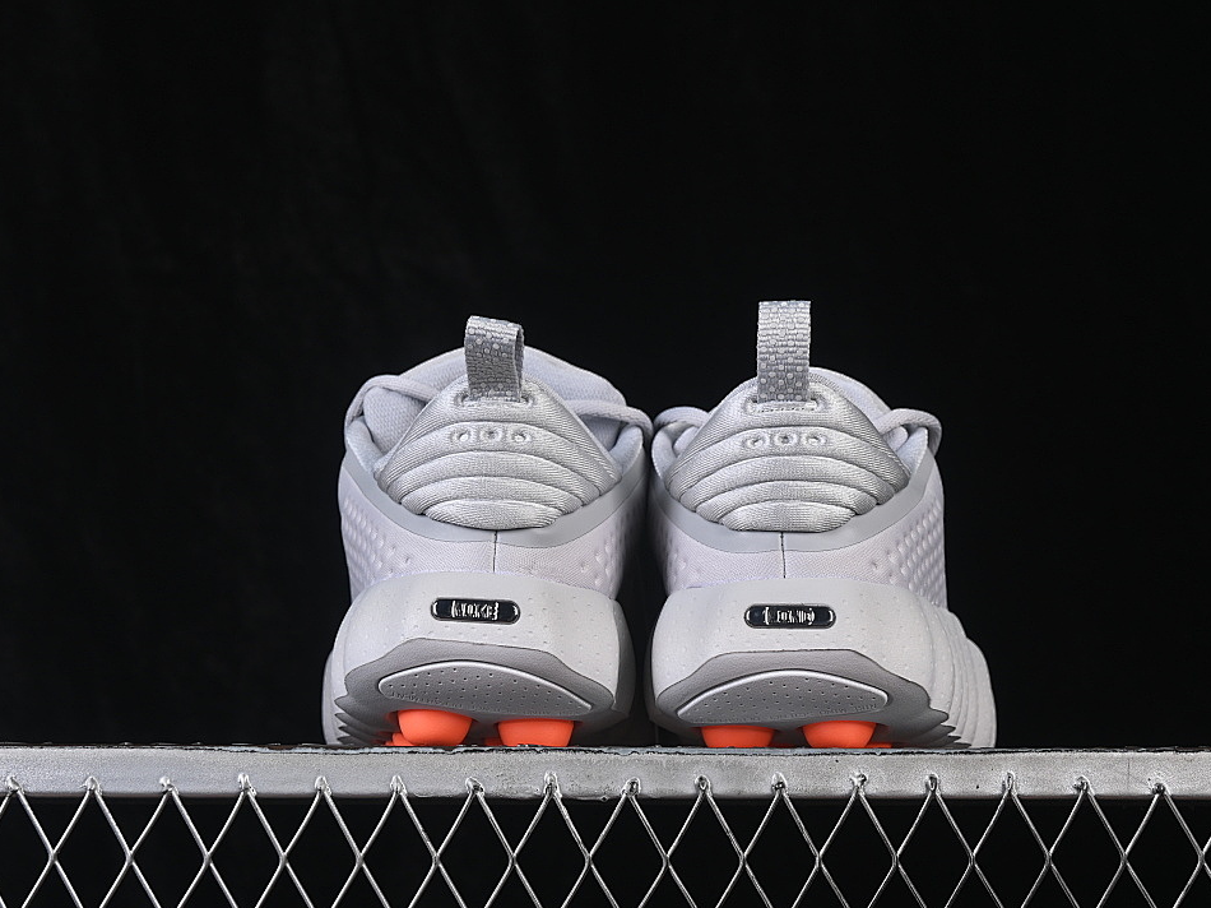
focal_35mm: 82
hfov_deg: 23.8
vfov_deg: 18.0
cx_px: 640
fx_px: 2868
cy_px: 458
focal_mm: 50
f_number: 8
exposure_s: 1/80
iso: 160
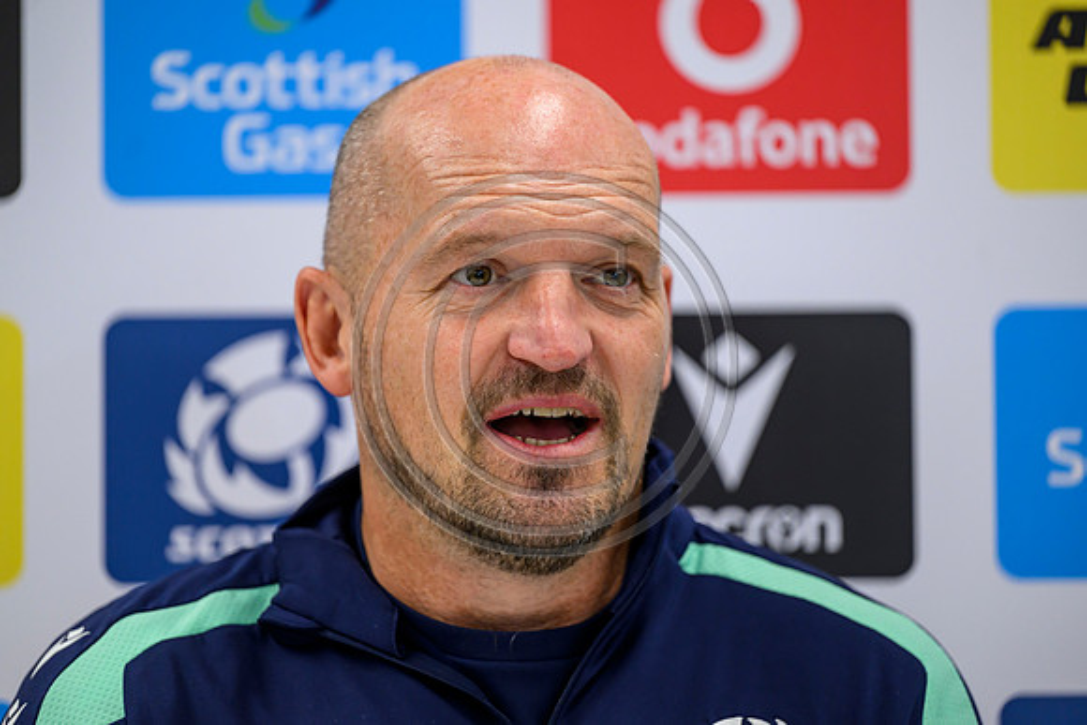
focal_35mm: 203
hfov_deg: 10.1
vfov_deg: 6.8
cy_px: 362
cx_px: 544
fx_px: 6133
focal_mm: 200
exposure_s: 1/200
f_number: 2.8
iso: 1250
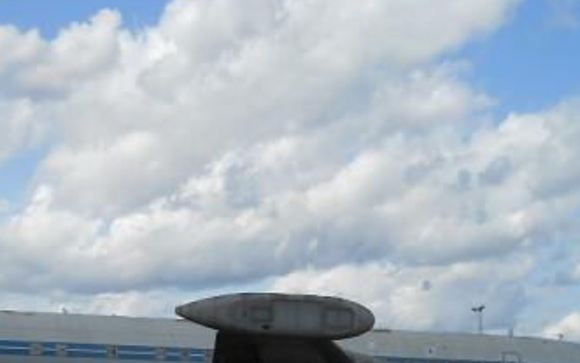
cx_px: 149
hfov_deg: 24.4
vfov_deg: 15.2
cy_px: 372
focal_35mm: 84
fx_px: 1328
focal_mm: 6.72
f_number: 5.5
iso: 80
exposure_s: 1/400
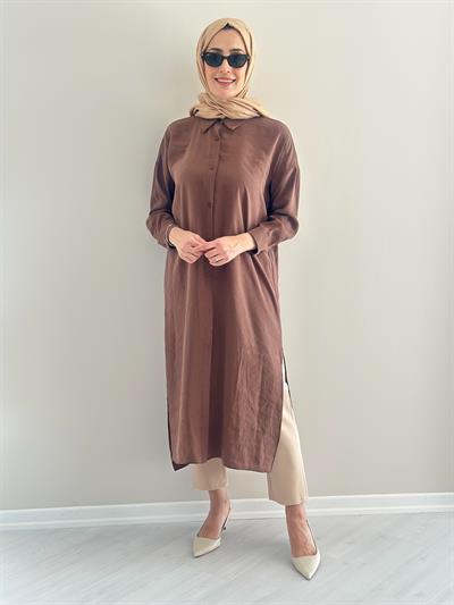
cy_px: 302
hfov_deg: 30.3
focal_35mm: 48
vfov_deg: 39.6
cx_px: 227
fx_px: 839
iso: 100
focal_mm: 6.86
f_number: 1.78
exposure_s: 1/172
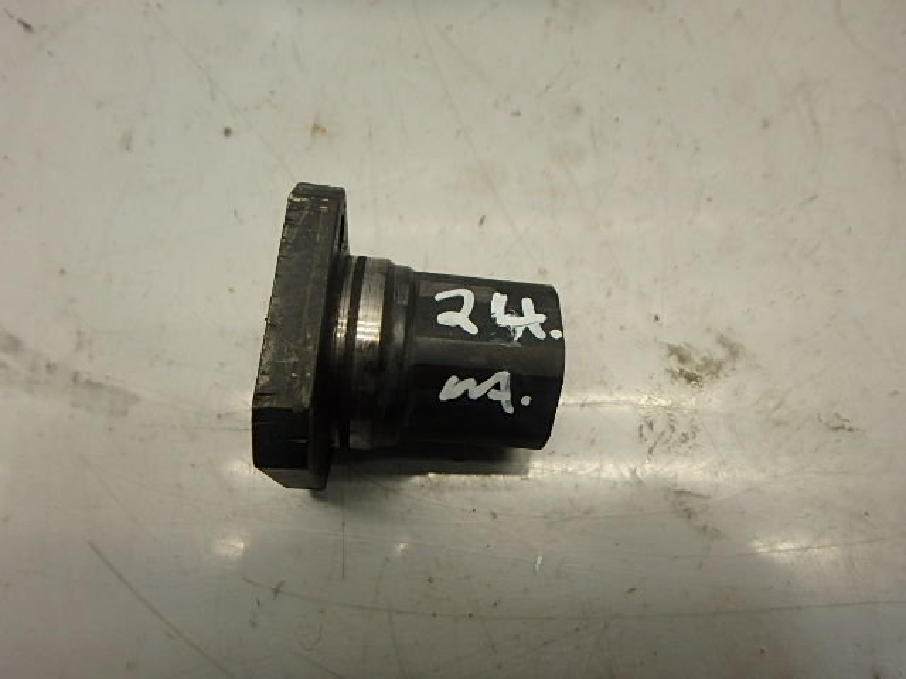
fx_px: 550
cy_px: 340
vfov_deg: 63.4
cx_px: 453
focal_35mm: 21
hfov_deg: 79.0
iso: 160
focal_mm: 3.7
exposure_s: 1/60
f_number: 3.5
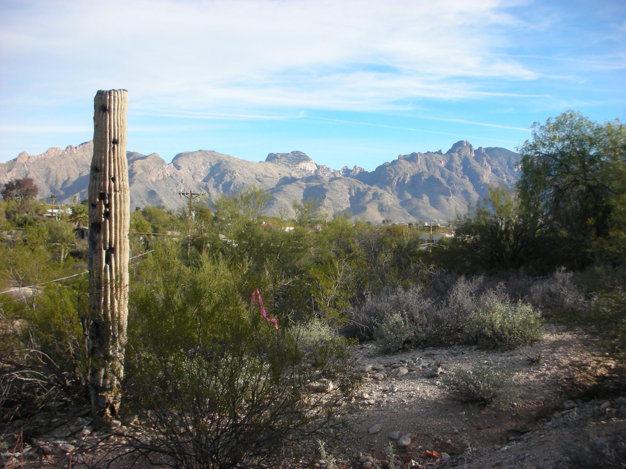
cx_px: 313
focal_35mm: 46
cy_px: 234
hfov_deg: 41.2
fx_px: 832
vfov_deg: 31.5
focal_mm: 7.7
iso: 50
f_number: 3.5
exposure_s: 1/288
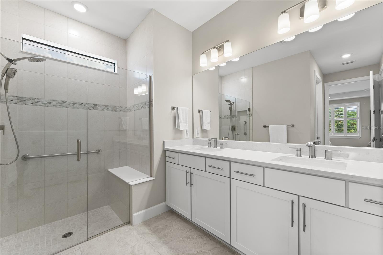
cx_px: 192
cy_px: 128
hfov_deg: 104.3
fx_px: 149
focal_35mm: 14
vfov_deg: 81.2
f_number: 7.1
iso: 320
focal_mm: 14
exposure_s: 1/6
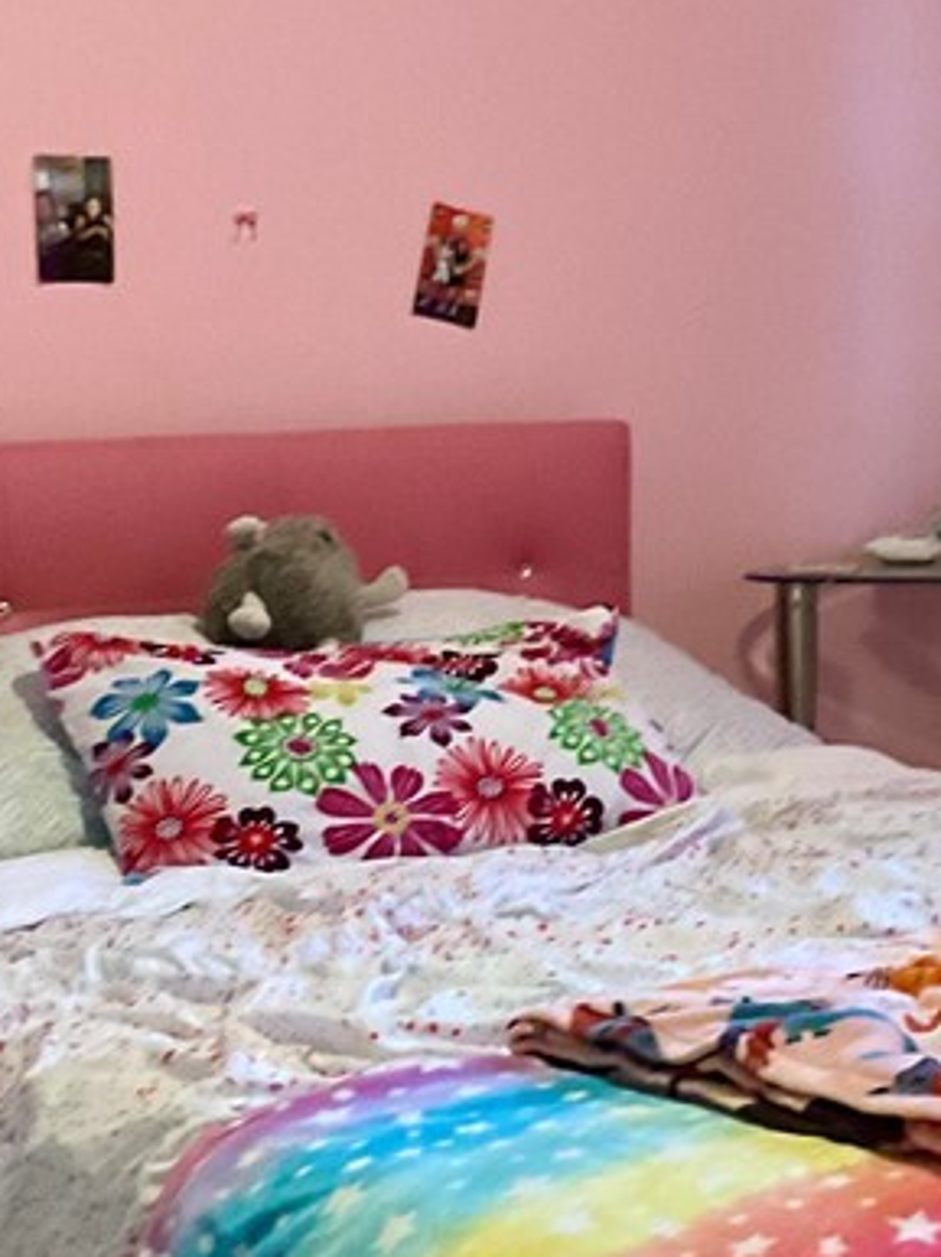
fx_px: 2794
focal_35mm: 77
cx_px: 576
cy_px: 589
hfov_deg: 19.1
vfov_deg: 25.3
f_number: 1.8
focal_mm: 3
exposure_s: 1/40
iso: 320
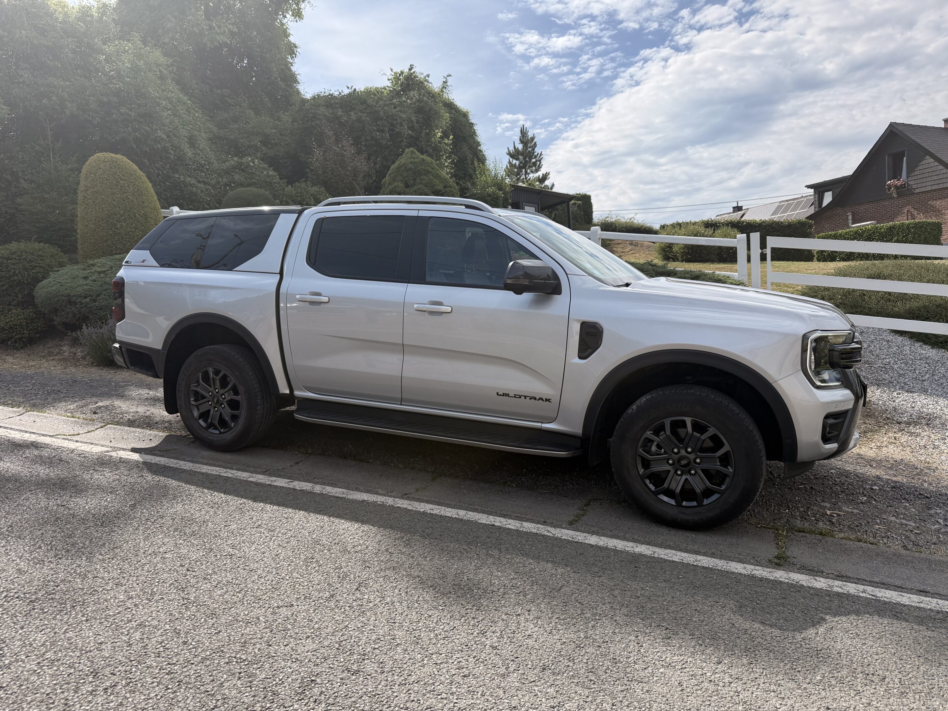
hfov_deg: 71.6
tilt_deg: -3.4
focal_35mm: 24
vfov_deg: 56.8
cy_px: 356
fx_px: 657
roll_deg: +2.6
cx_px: 474
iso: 80
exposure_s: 1/4405
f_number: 1.78
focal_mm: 6.76
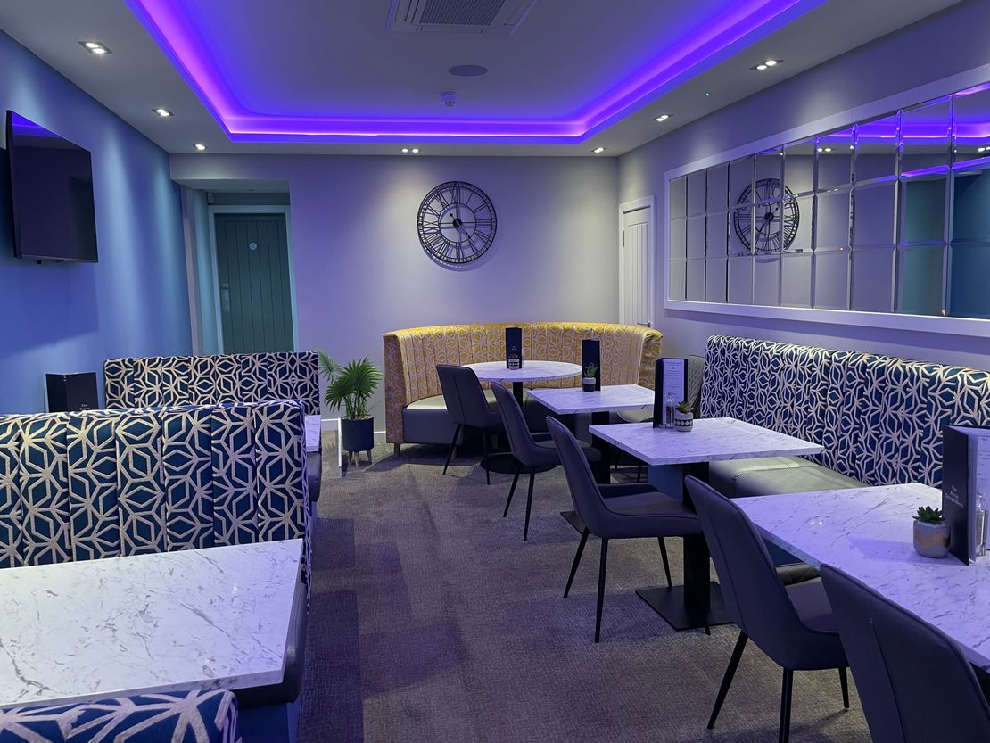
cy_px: 372
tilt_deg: -6.9
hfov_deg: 67.3
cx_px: 495
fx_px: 744
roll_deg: +2.4
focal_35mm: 26
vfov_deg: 53.1
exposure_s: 1/50
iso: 125
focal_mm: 4.2
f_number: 1.6
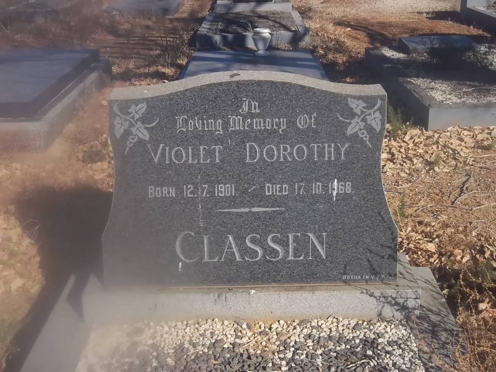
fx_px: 716
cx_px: 248
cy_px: 186
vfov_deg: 29.1
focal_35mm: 50
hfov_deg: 38.2
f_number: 7
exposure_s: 1/320
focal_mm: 8.8
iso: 80
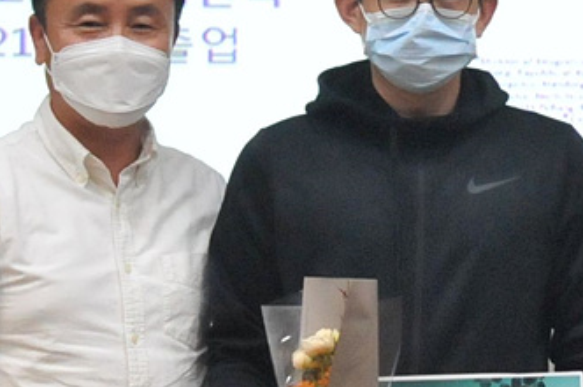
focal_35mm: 210
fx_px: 3398
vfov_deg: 6.5
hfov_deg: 9.8
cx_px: 497
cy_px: -47
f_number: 5
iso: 3200
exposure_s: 1/100
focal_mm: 31
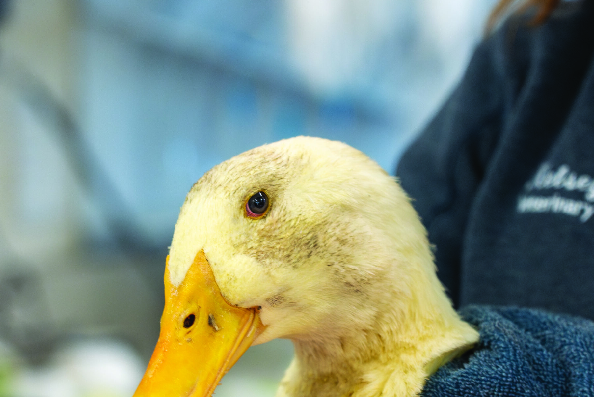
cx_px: 311
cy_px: 267
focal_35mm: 149
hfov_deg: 13.8
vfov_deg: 9.2
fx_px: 2460
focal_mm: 105
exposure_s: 1/160
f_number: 4
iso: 2000
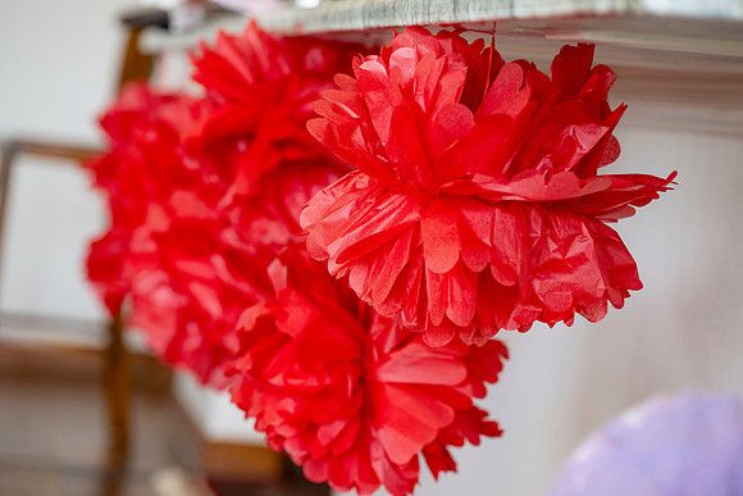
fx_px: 2477
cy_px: 248
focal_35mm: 120
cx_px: 372
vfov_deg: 11.4
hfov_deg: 17.1
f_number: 5.6
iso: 800
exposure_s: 1/100
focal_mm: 120
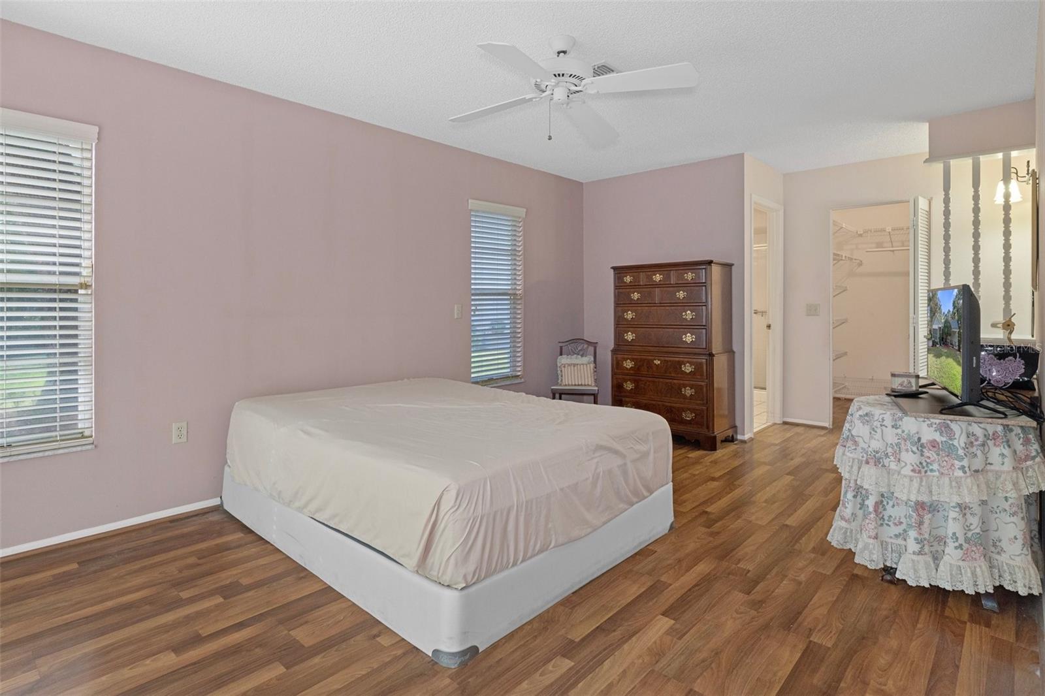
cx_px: 522
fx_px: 522
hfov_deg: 90.0
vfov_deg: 67.4
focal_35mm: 18
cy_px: 348
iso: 640
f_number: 8
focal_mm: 12
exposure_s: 1/2
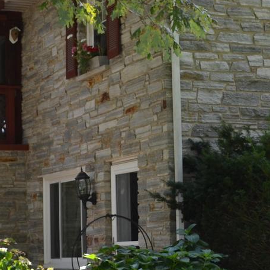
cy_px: 142
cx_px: 242
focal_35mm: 103
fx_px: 909
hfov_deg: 16.7
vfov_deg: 16.9
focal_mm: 18
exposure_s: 1/125
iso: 100
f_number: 4
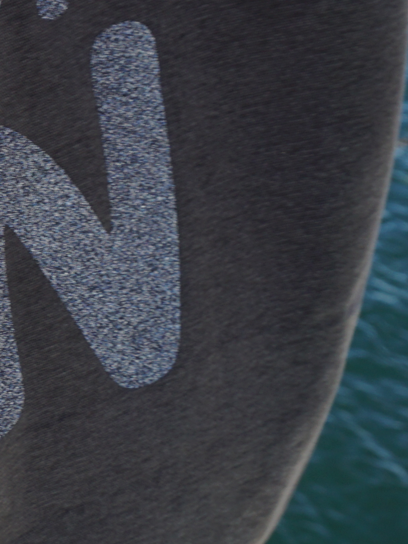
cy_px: 162
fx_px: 1352
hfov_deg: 14.5
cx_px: -379
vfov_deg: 22.6
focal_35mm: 86
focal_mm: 16
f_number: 7.1
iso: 100
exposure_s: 1/100
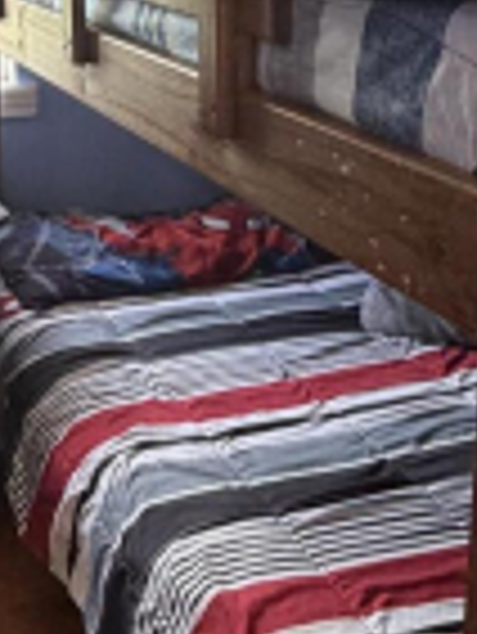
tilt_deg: -11.2
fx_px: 1211
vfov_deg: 28.6
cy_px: 106
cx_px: -18
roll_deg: +1.7
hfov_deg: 21.4
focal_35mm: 66
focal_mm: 2.22
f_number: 2.2
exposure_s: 1/67
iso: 320
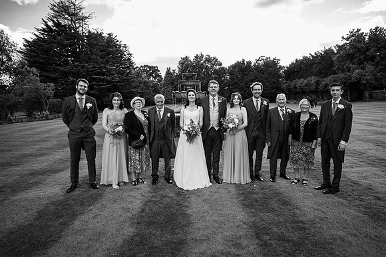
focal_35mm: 24
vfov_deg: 53.1
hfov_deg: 73.8
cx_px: 193
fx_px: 257
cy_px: 128
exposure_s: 1/250
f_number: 3.5
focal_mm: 24
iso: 100
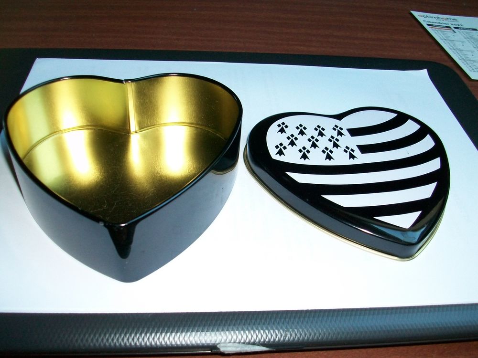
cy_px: 179
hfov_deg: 54.0
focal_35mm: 34
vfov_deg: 41.8
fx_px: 469
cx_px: 239
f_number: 2.8
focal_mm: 5.7
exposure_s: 1/60
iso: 120
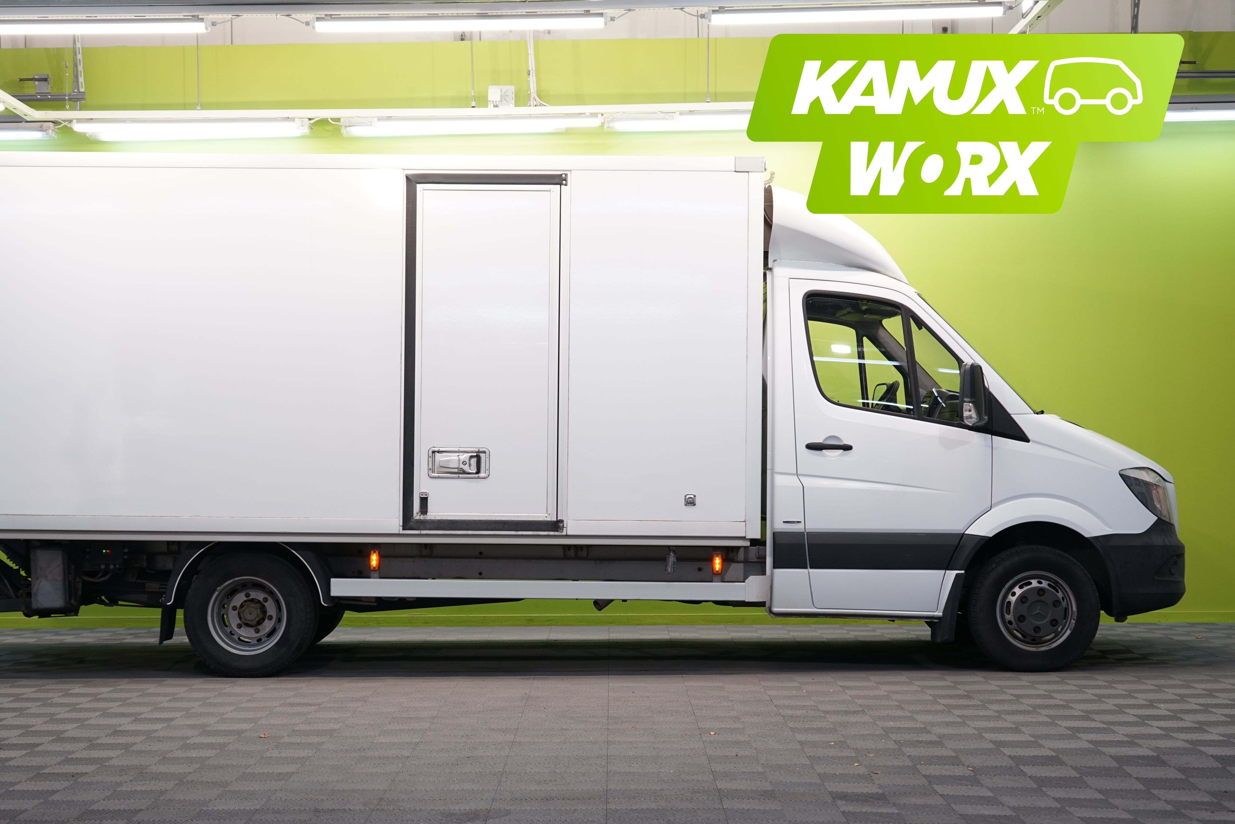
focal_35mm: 56
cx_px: 542
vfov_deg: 24.2
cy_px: 453
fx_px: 1921
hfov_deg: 35.6
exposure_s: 1/30
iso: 320
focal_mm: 49
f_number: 4.5
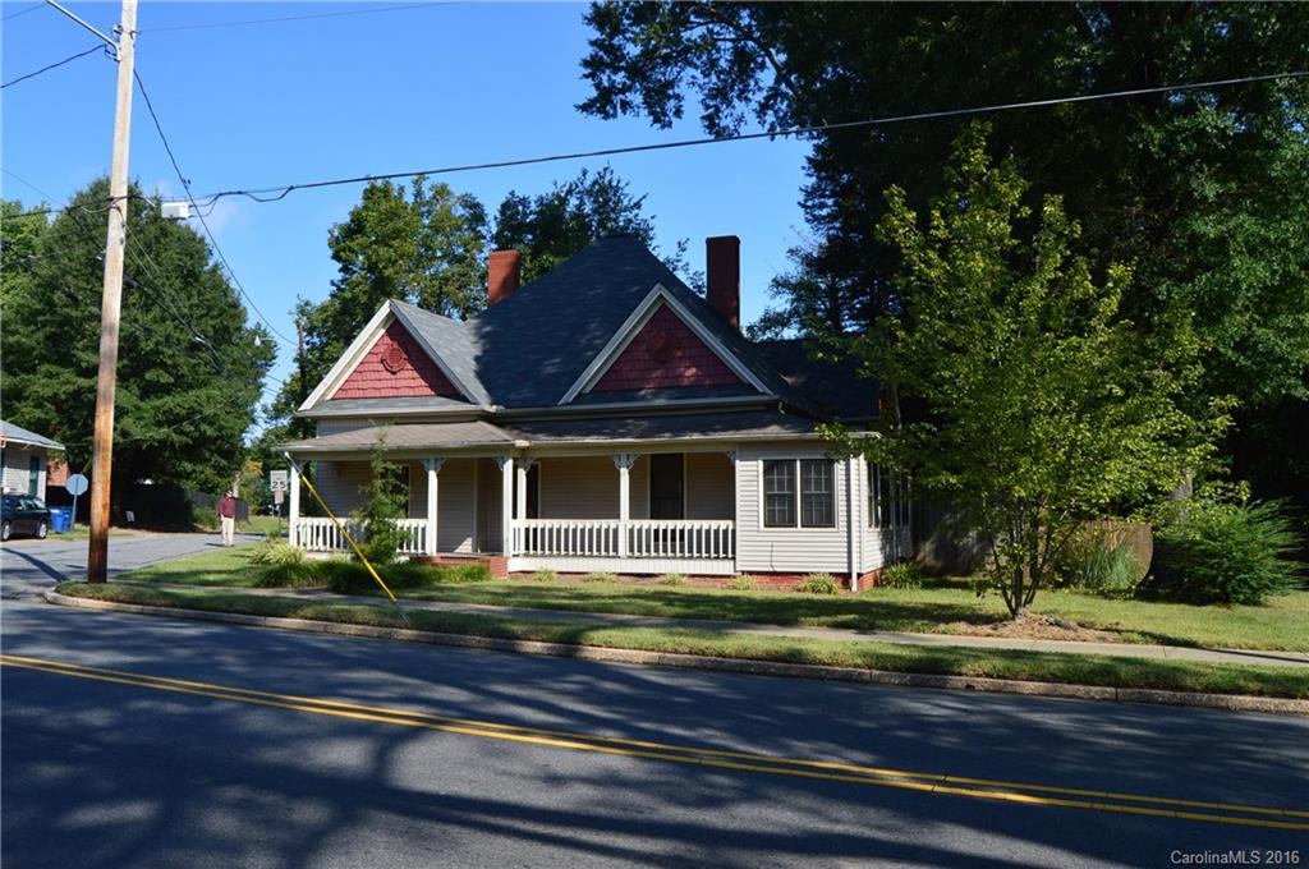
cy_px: 434
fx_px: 980
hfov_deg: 67.4
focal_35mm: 27
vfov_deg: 47.8
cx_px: 654
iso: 400
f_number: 11
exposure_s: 1/400
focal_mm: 18
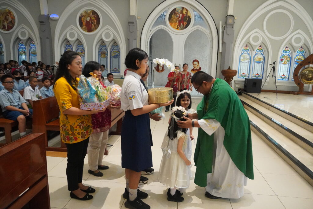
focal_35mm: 27
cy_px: 104
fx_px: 235
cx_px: 156
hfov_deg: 67.4
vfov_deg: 47.9
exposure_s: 1/320
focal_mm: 18
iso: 6400
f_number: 3.5
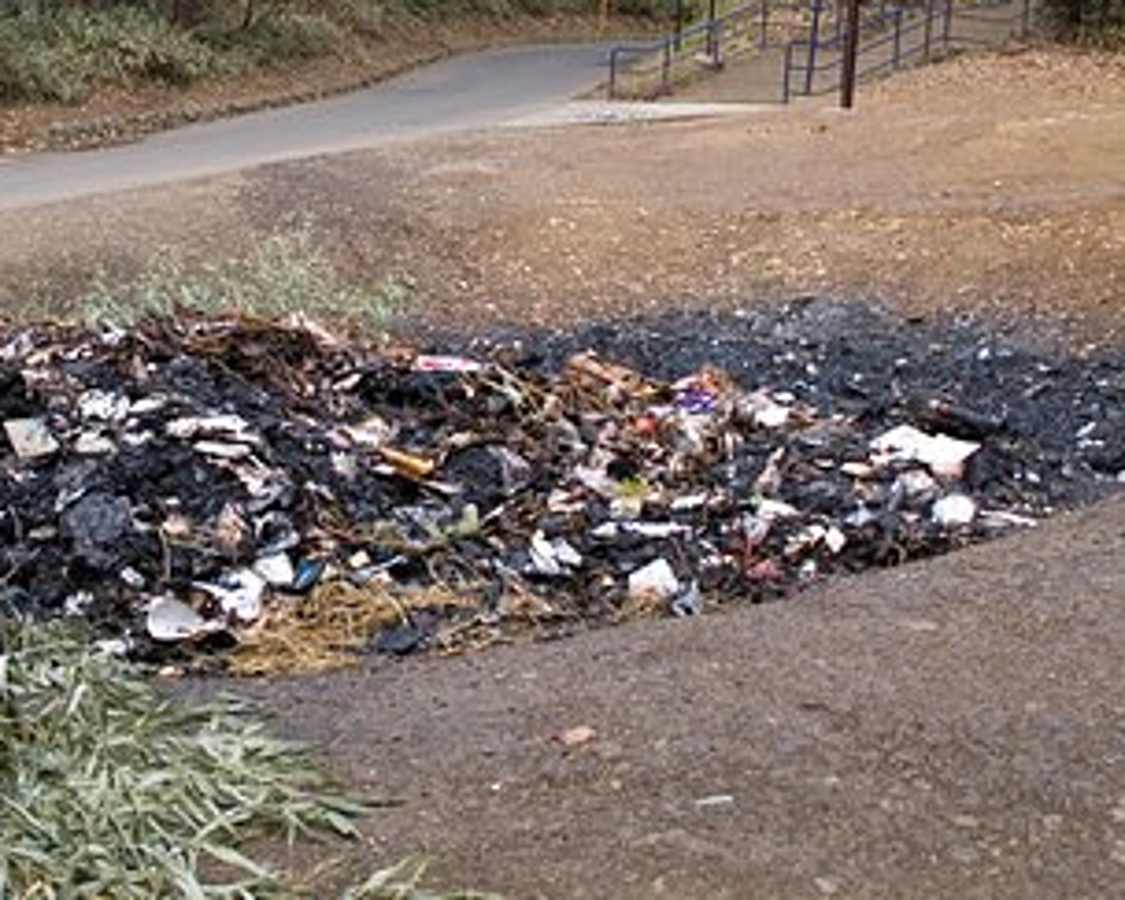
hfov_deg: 37.0
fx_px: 1657
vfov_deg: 30.1
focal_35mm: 50
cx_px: 359
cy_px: 281
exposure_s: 1/60
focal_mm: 21
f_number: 5.6
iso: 200
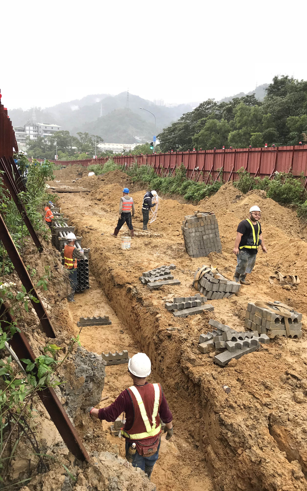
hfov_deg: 41.7
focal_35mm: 30
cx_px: 132
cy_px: 244
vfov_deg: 62.9
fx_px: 402
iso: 20
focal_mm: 3.99
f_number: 1.8
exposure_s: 1/293
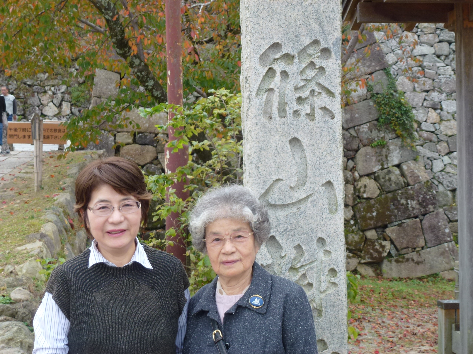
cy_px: 177
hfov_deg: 29.8
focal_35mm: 65
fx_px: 888
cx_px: 236
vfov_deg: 22.6
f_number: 4.6
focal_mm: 11.7
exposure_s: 1/80
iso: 125
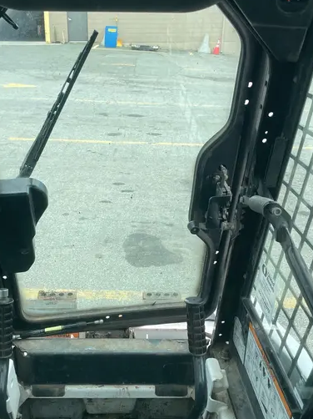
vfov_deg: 48.9
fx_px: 459
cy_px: 233
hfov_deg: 37.4
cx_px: 115
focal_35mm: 38
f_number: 1.6
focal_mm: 4.2
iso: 32
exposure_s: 1/550
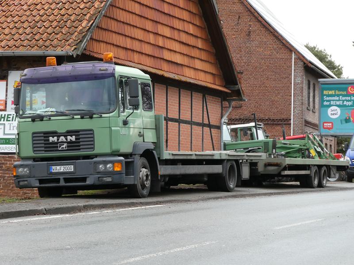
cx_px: 177
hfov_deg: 18.5
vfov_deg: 14.0
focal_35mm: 106
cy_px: 132
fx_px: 1084
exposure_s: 1/80
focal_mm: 19
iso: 200
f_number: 5.1
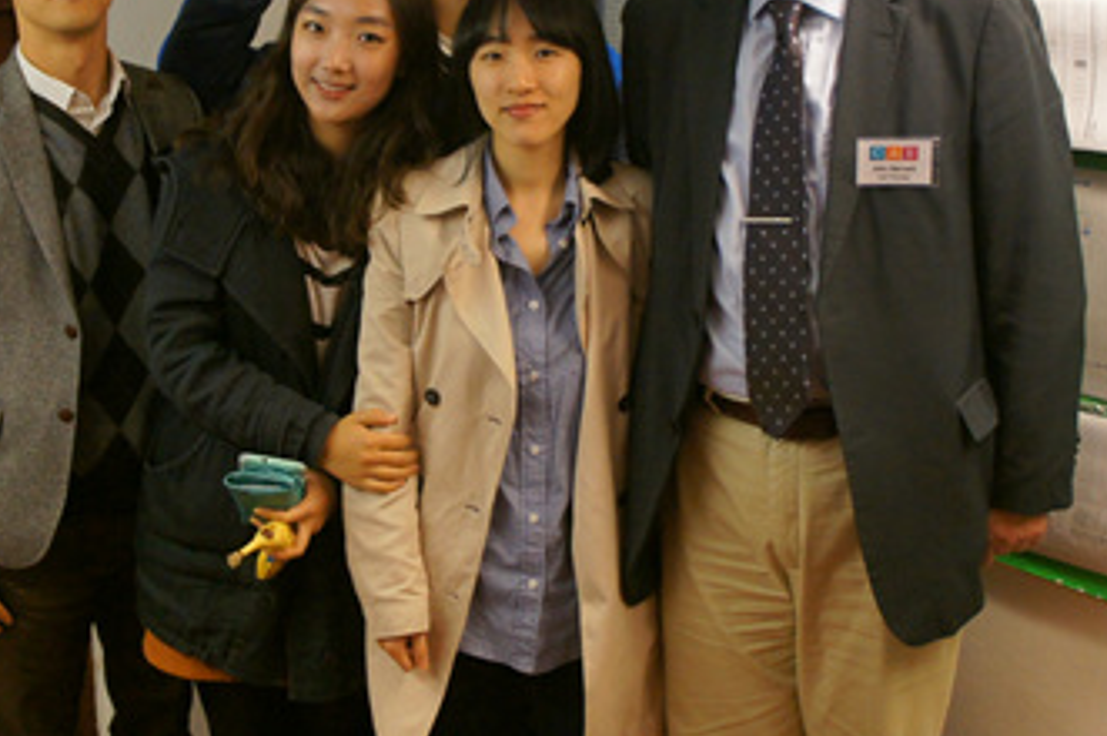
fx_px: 1782
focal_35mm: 58
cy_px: 283
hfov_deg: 34.4
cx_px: 458
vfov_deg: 23.3
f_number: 4
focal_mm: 20
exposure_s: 1/160
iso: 1600
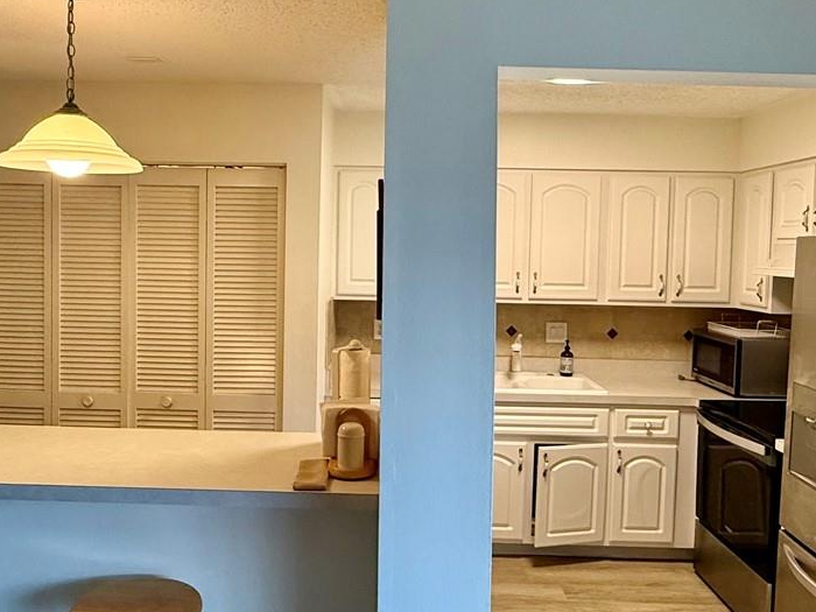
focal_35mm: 32
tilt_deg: -2.7
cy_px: 286
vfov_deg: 44.1
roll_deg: -1.5
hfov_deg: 56.8
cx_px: 386
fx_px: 754
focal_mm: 2.22
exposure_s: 1/120
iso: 250
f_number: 2.2
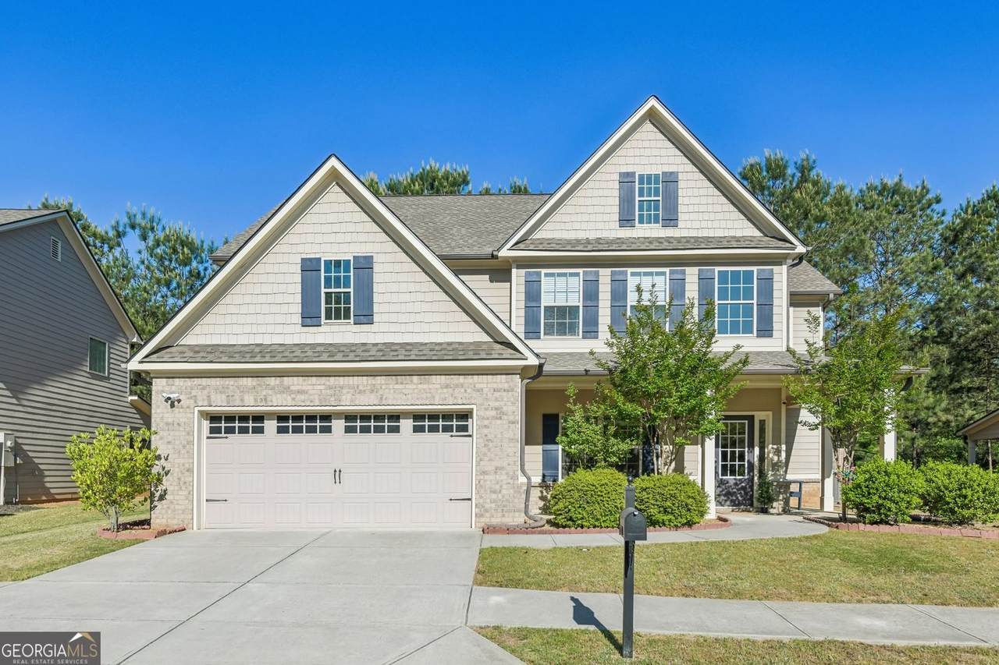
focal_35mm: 24
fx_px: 666
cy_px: 332
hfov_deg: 73.8
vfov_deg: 53.1
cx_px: 500
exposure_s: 1/2000
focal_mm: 24
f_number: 8
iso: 400
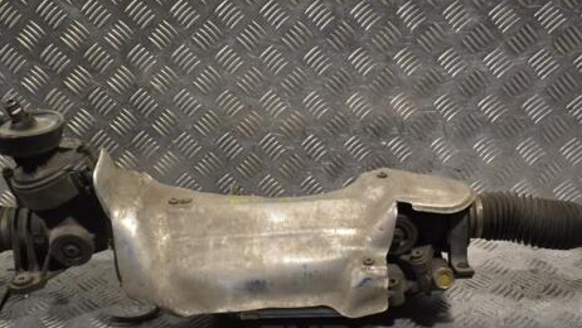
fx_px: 756
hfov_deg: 41.9
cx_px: 236
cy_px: 177
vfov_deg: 24.4
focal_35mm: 49
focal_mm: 24
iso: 3200
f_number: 11
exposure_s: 1/320
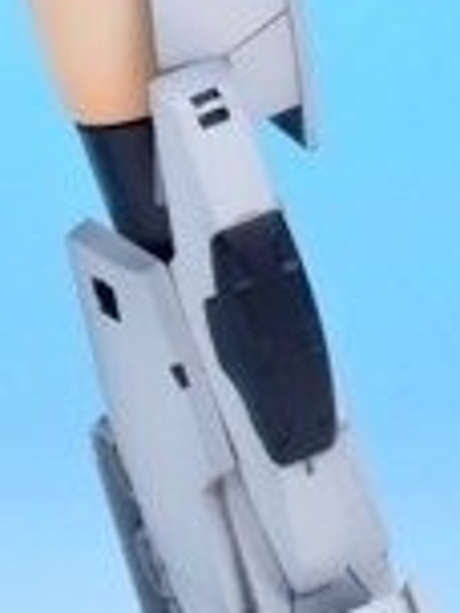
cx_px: -28
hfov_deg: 6.2
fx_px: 4199
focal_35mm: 237
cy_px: -73
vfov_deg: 8.3
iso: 80
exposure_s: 1
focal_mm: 12.8
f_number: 7.3
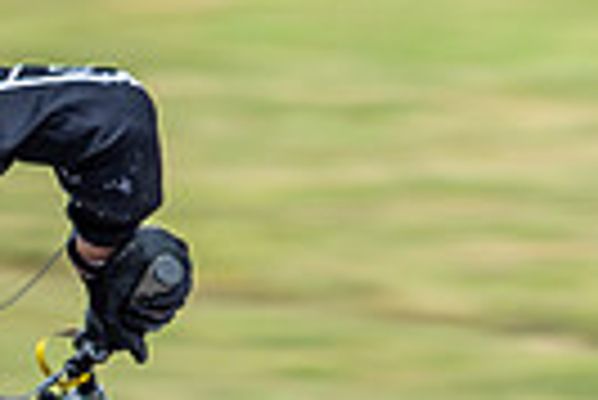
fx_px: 27737
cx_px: -391
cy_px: 536
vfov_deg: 0.8
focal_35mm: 1668
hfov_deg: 1.2
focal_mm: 310
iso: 160
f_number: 8
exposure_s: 1/250
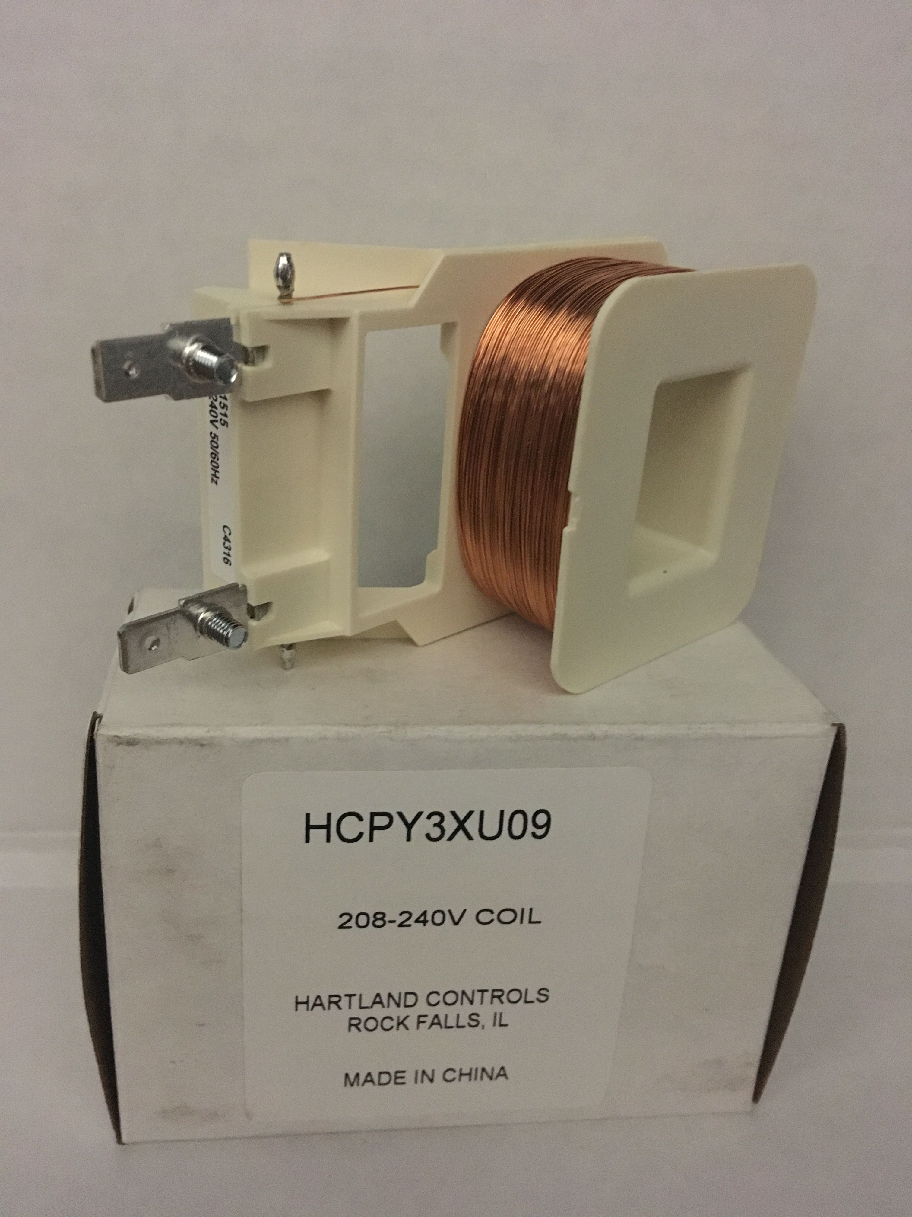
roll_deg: -1.2
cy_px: 608
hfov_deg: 48.2
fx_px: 1019
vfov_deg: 61.7
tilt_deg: -23.4
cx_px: 456
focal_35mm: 29
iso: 500
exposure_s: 1/15
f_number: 2.2
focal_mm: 4.15
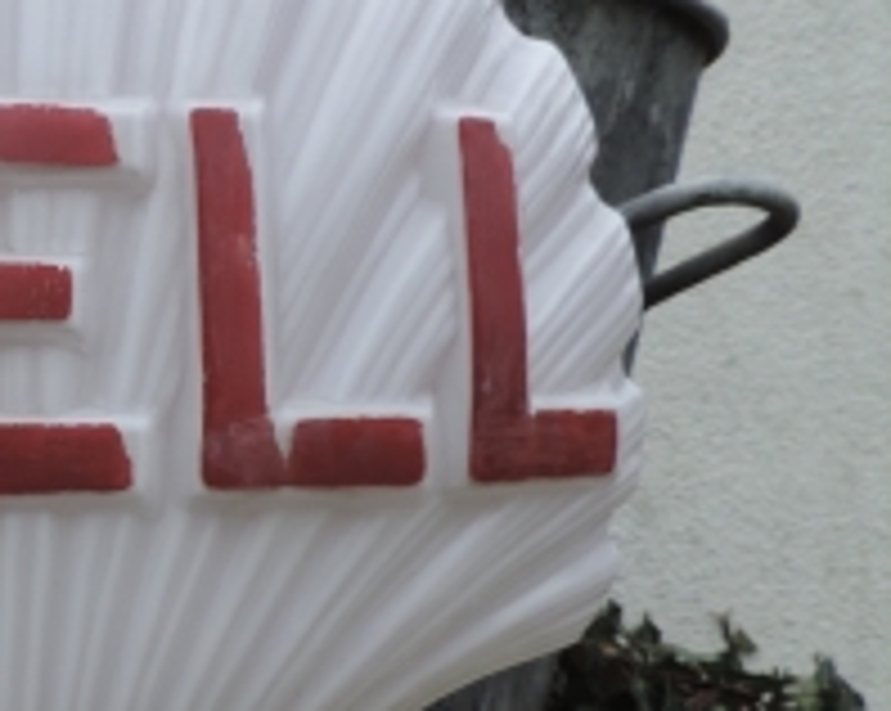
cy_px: 387
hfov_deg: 25.0
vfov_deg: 21.5
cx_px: -81
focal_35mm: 71
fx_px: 1870
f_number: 3
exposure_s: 1/200
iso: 80
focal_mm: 4.3
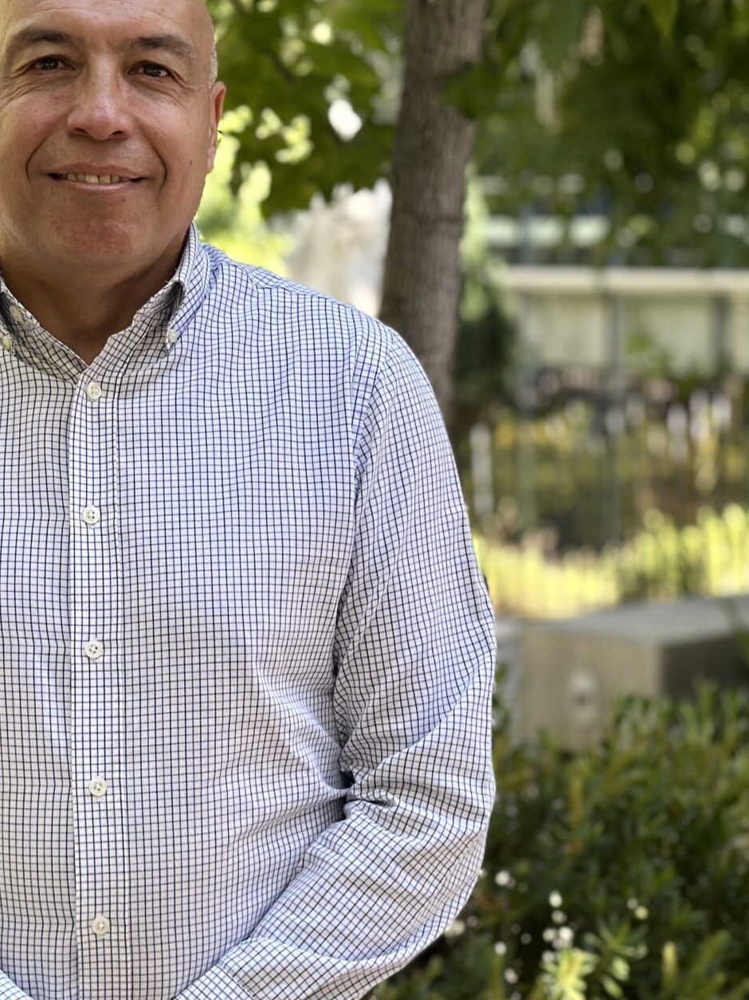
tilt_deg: -8.8
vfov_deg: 20.0
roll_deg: +0.8
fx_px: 2828
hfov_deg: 15.0
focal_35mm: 98
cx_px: 135
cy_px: 588
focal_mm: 6.86
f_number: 1.78
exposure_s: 1/627
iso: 80
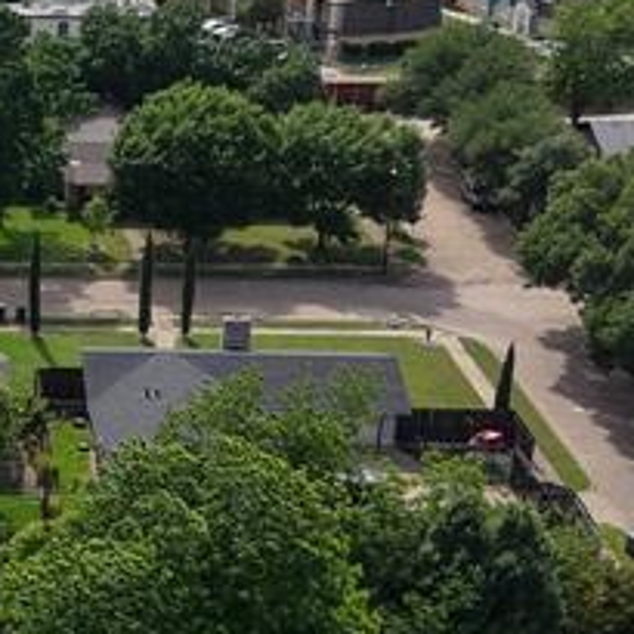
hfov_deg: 15.7
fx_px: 2196
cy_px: 362
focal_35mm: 106
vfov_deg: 16.4
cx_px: -158
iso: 240
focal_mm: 8.67
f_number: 1.8
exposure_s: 1/4000
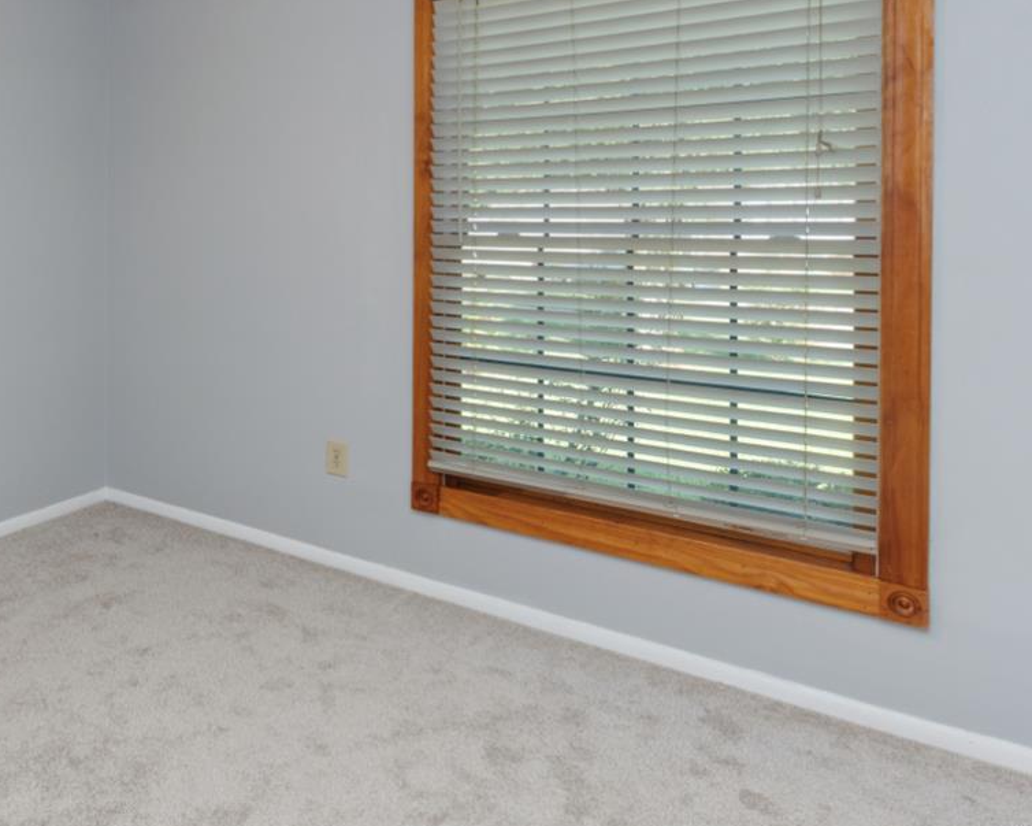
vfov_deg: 49.7
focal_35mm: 28
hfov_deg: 56.0
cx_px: 156
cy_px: 216
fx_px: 855
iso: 400
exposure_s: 1/25
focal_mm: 15
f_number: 5.6
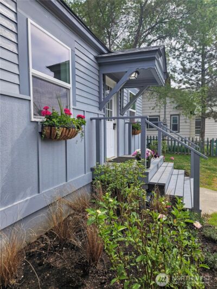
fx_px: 192
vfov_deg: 73.9
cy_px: 144
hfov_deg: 58.9
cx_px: 108
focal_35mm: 23
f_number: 1.8
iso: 25
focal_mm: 5.4
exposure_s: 1/965
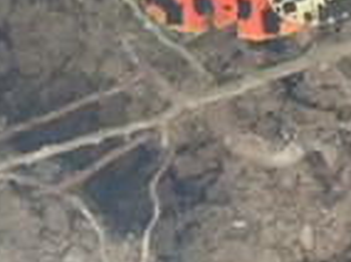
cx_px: 198
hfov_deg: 2.3
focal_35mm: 848
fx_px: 8584
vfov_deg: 1.7
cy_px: 47
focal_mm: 54
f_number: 5.6
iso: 1600
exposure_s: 1/200
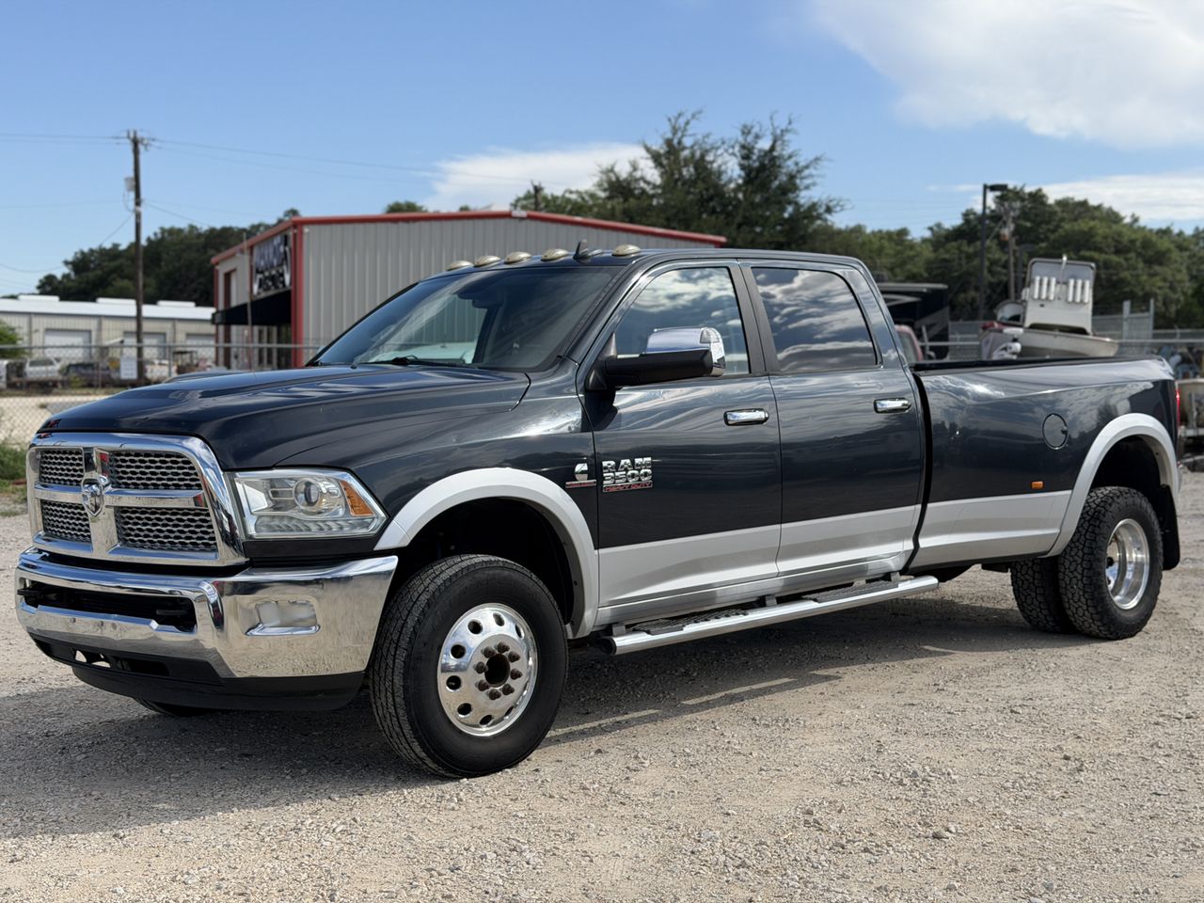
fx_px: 1670
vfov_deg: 30.3
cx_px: 602
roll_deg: -0.8
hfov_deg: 39.7
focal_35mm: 48
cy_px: 452
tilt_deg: -3.1
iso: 64
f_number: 1.78
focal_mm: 6.76
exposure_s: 1/4098
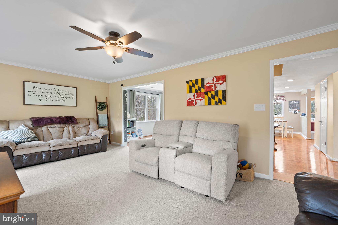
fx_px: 131
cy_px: 112
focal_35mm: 14
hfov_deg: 104.3
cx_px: 169
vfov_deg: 81.2
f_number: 7.1
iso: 250
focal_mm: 14
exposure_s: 1/1.67
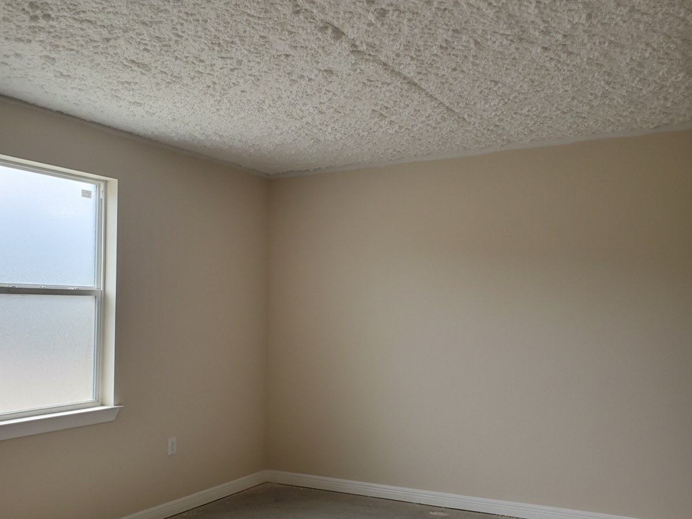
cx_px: 346
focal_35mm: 26
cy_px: 260
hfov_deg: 67.3
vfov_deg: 53.1
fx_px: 520
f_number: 1.6
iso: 572
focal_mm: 5.7
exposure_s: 1/398
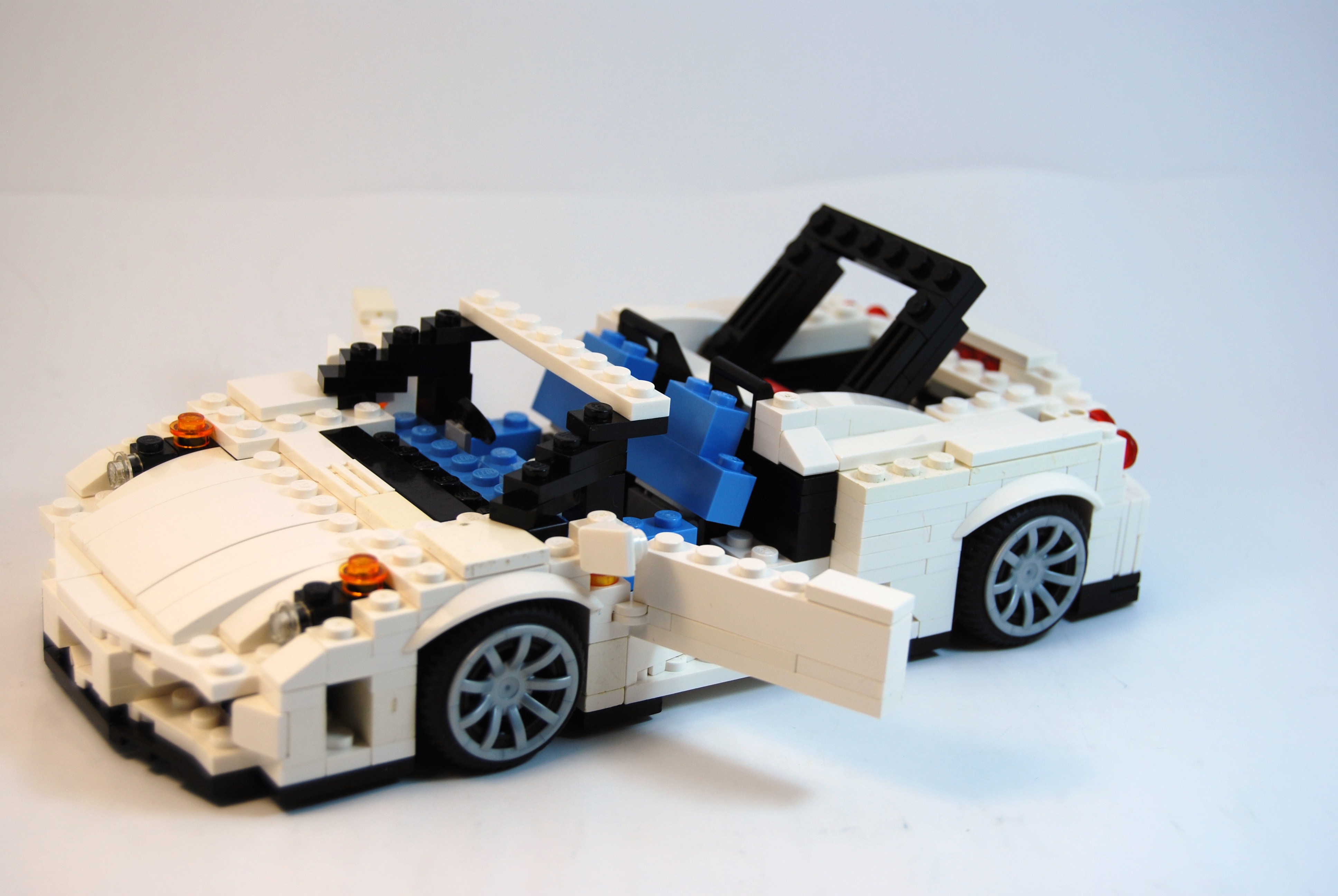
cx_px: 669
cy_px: 448
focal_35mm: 68
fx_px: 2512
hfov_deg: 29.8
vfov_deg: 20.2
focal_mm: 45
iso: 100
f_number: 5.6
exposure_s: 1/125
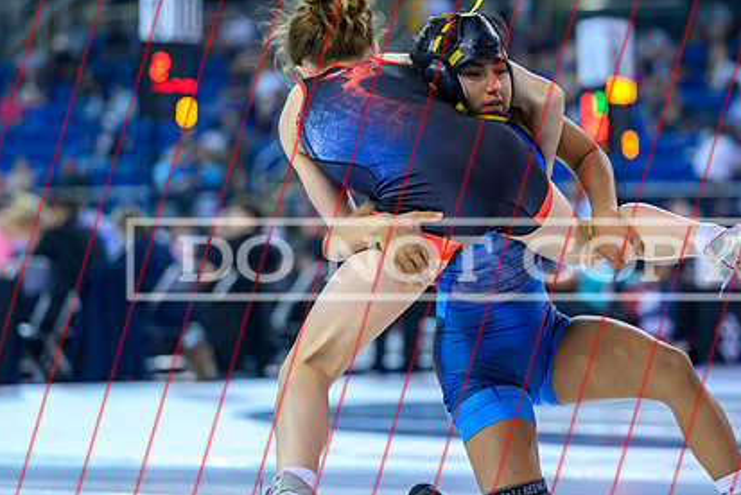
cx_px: 428
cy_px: 236
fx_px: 3563
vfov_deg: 7.9
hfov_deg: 11.9
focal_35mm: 173
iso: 2500
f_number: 2.8
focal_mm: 110
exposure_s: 1/800
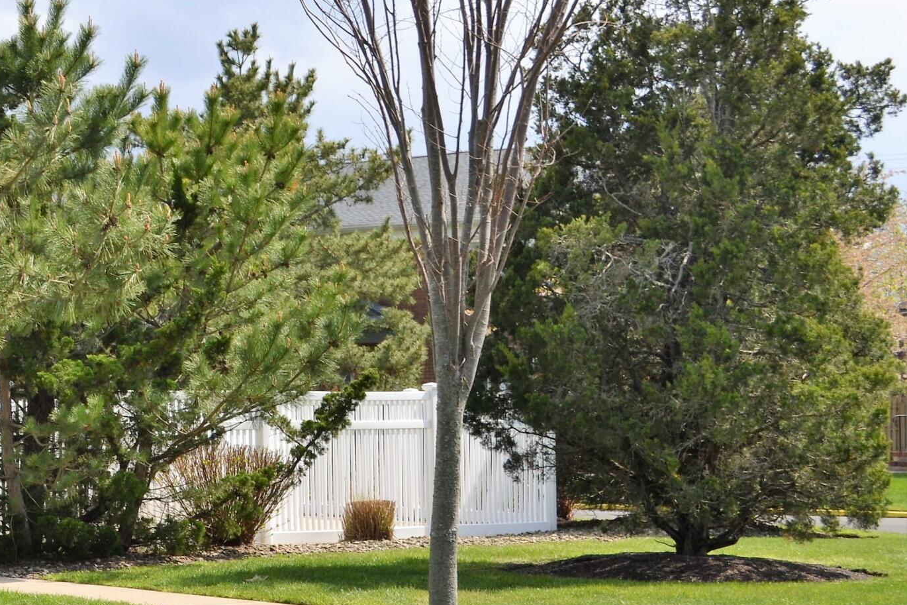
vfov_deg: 14.8
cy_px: 375
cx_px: -83
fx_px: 2317
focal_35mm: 92
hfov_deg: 21.1
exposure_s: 1/200
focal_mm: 28
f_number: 7.1
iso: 100
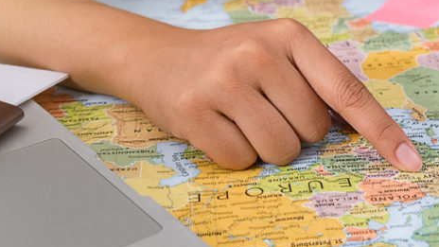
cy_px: 114
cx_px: 354
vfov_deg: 16.3
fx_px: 861
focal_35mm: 74
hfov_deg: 28.0
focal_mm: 21.4
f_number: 4
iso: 250
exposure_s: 1/160
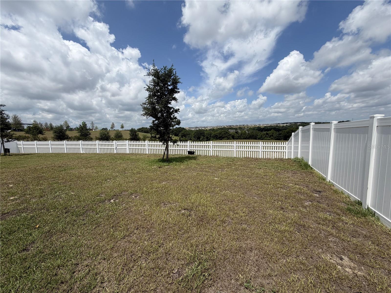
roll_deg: +1.7
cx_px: 196
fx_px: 158
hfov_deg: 102.1
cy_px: 146
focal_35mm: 14
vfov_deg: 85.7
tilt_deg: -7.1
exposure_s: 1/1464
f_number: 2.2
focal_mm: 2.22
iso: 20
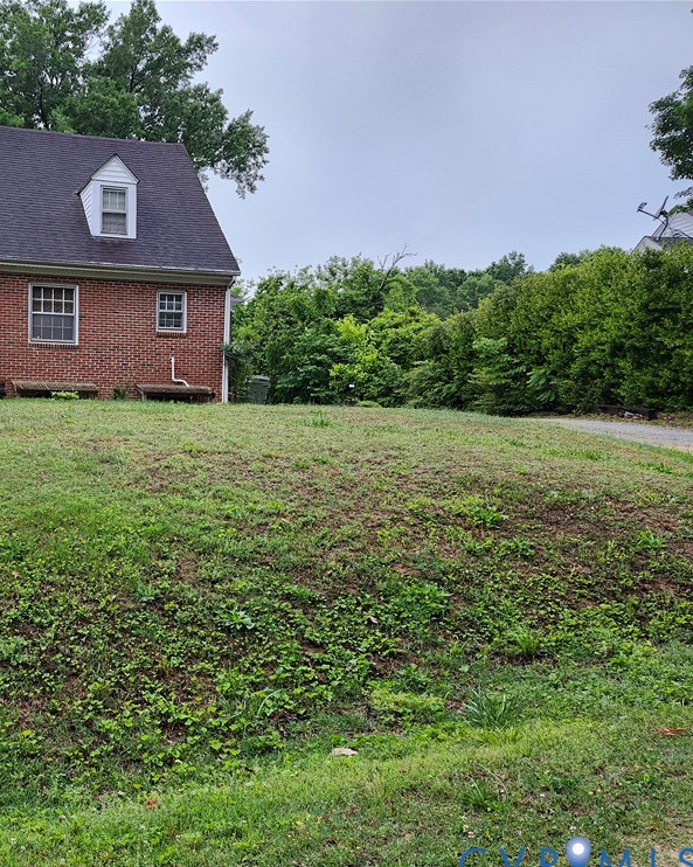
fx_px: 795
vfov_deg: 57.2
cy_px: 448
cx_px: 99
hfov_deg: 43.9
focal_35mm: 31
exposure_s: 1/120
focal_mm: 5.54
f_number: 1.8
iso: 400
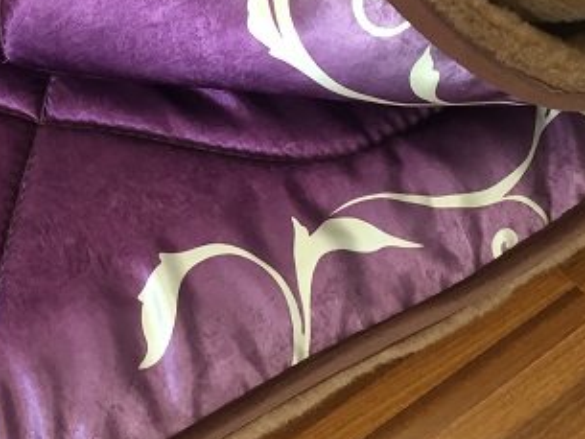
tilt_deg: -45.4
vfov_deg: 18.6
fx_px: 1285
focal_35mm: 76
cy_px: -52
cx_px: -21
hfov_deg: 24.3
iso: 80
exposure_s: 1/33
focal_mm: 4.15
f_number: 2.2
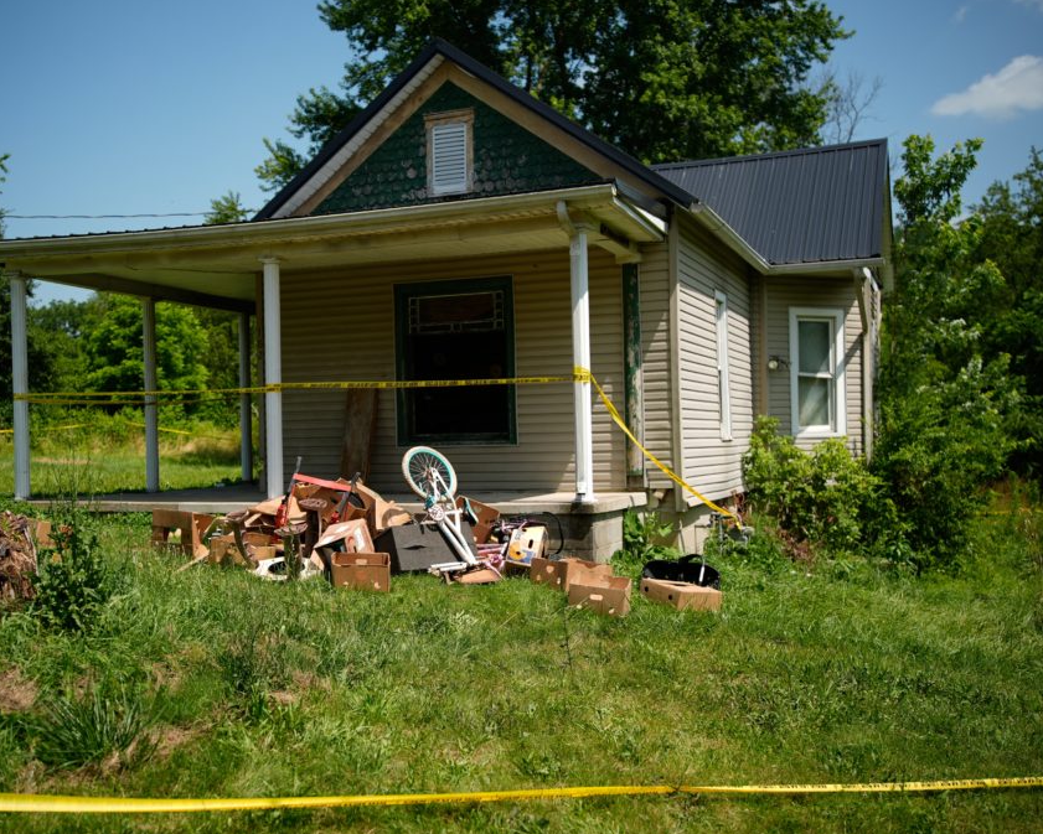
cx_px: 470
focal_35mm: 40
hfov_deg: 45.7
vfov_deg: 37.3
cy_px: 419
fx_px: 1235
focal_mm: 35
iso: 125
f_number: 2.2
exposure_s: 1/5000
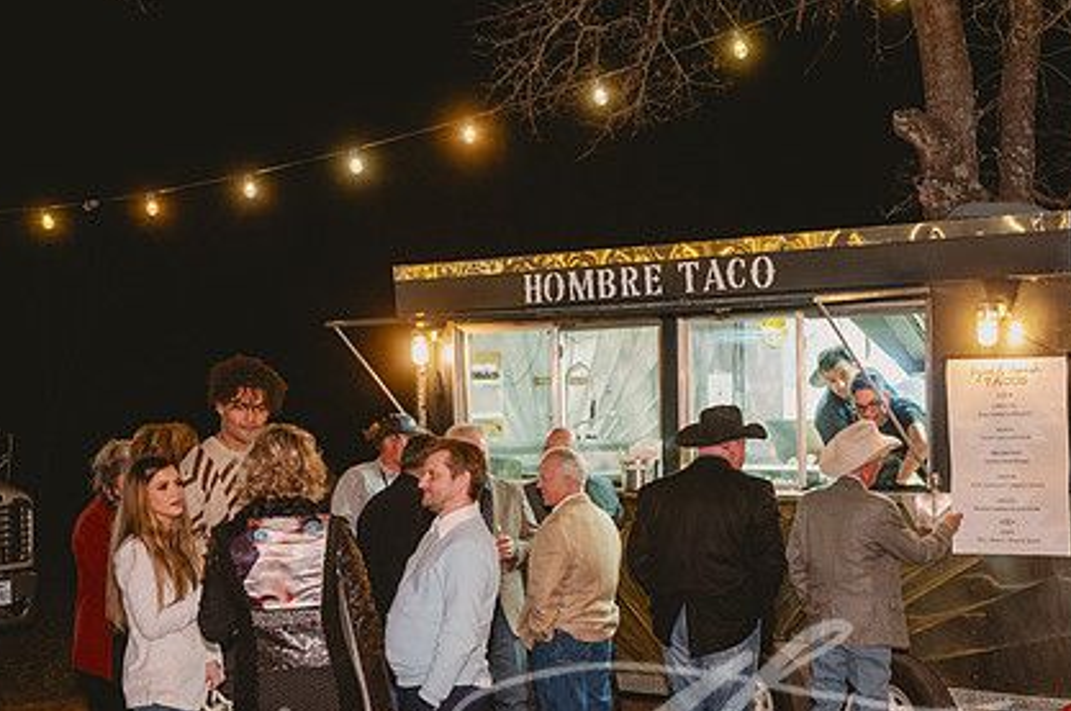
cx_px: 704
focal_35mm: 64
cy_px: 475
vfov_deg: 21.1
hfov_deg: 31.2
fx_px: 1902
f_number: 2.8
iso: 2000
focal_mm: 46
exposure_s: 1/80
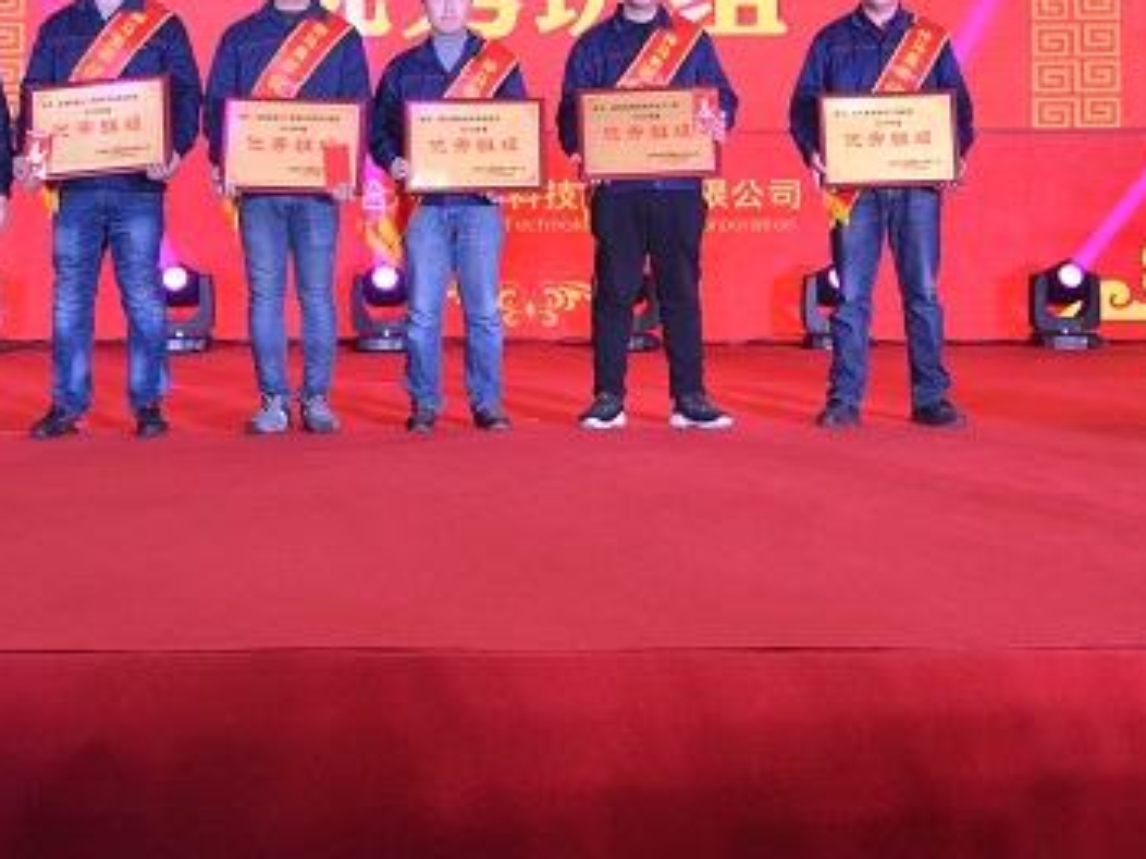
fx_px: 1953
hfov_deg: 32.7
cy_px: 103
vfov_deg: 24.2
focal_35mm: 59
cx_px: 565
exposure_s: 1/125
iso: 1000
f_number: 5.6
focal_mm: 18
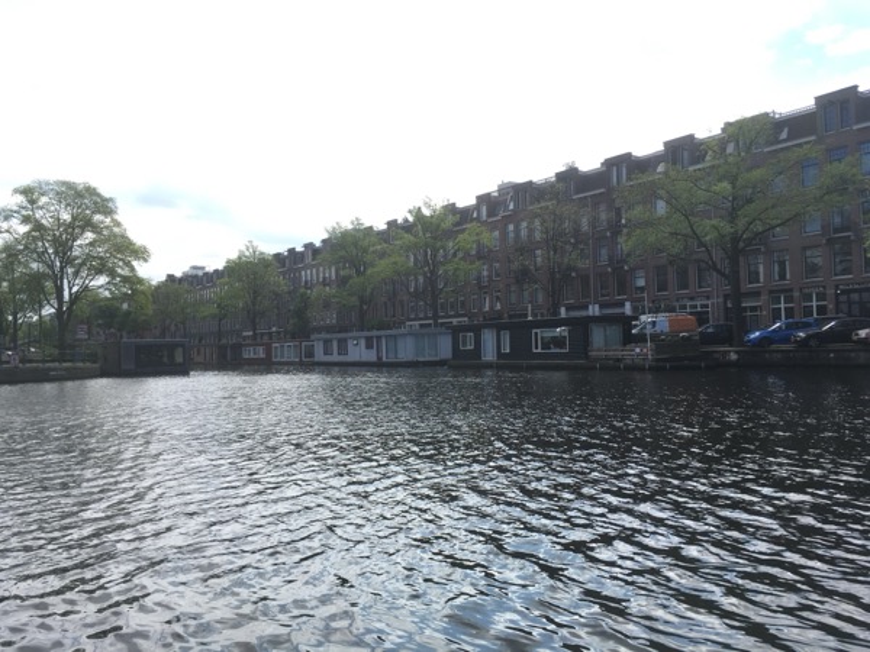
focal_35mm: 29
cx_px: 435
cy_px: 326
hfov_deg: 61.7
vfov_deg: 48.2
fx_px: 729
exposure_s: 1/962
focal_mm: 4.15
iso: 25
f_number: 2.2
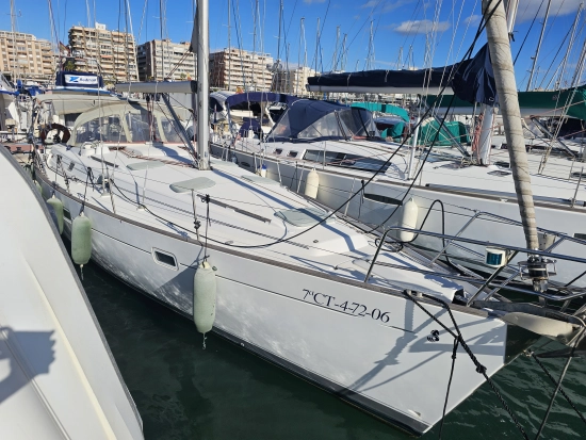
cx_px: 293
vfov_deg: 58.9
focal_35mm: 23
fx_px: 390
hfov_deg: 73.9
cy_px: 220
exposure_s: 1/1663
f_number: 1.7
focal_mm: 6.3
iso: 10
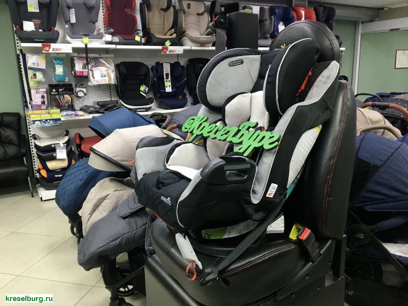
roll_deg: +1.1
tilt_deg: -12.5
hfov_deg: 61.7
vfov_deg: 48.2
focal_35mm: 29
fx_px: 342
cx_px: 204
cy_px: 153
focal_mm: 4.15
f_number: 2.2
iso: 125
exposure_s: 1/33
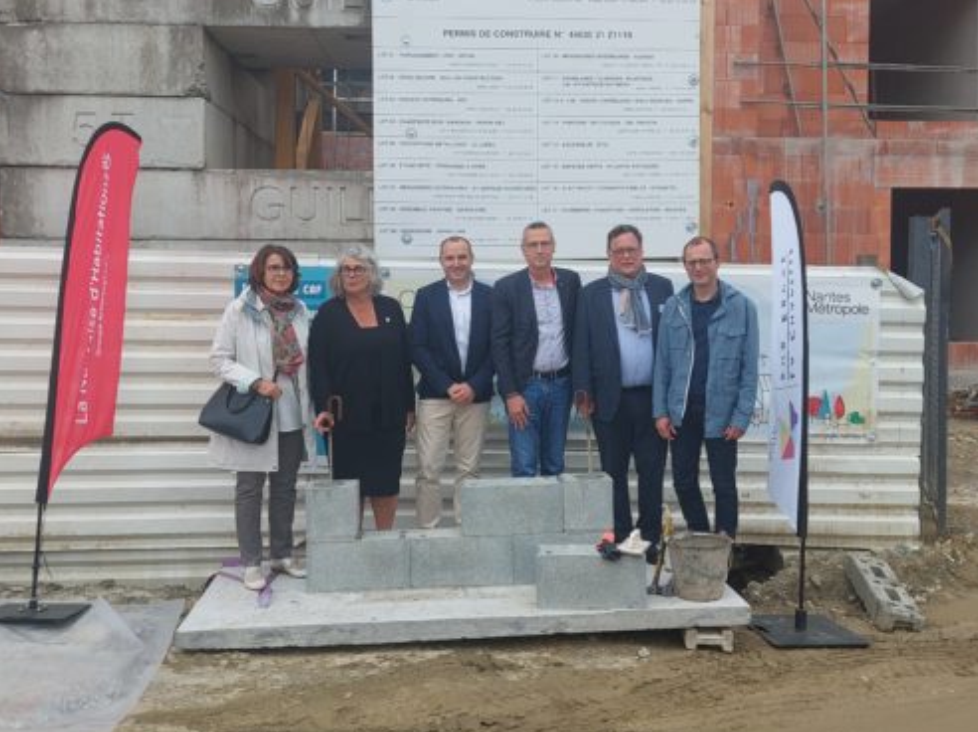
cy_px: 306
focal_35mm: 30
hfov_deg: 60.0
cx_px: 507
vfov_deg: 46.5
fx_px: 847
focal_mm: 5.23
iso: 40
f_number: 1.8
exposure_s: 1/732
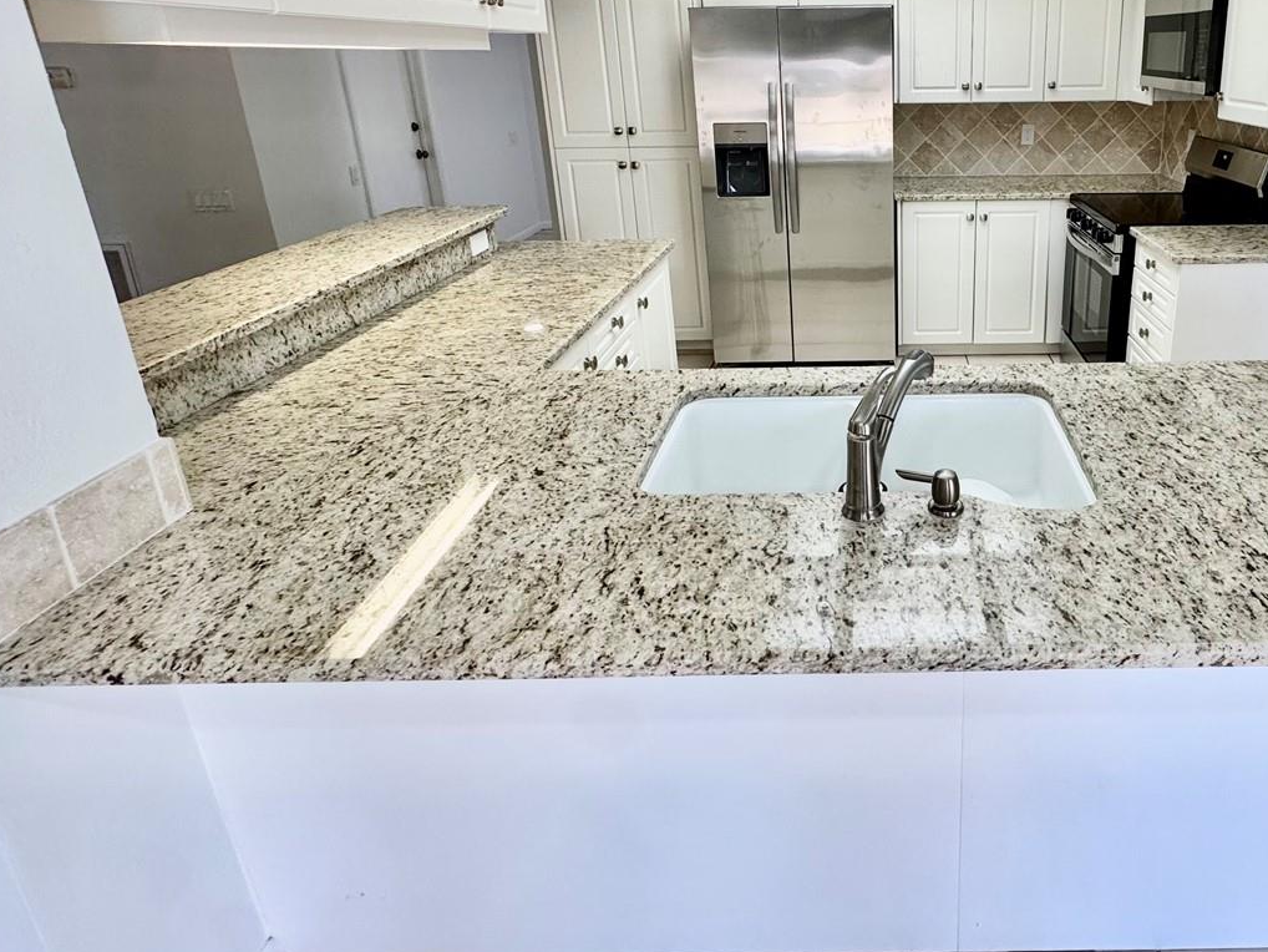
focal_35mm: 22
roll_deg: +0.6
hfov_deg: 73.1
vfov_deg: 59.4
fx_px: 806
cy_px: 300
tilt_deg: -18.0
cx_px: 883
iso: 160
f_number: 2.2
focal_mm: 2.22
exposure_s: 1/120
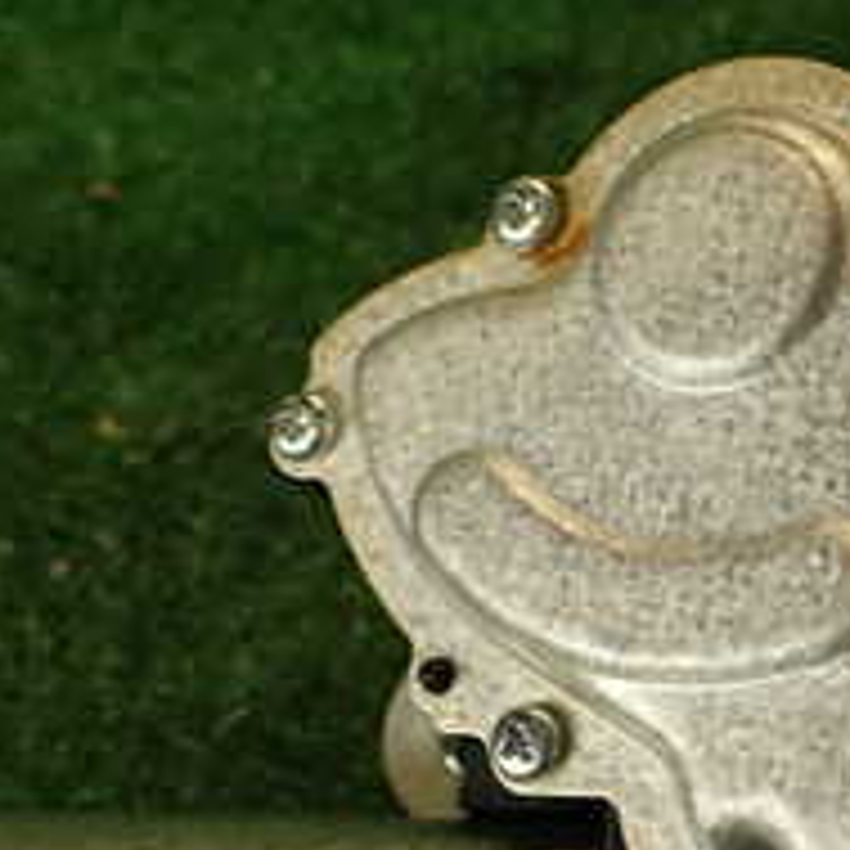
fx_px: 1945
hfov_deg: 23.7
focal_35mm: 70
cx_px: 823
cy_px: 828
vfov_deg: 23.7
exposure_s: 1/80
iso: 100
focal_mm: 4.5
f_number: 2
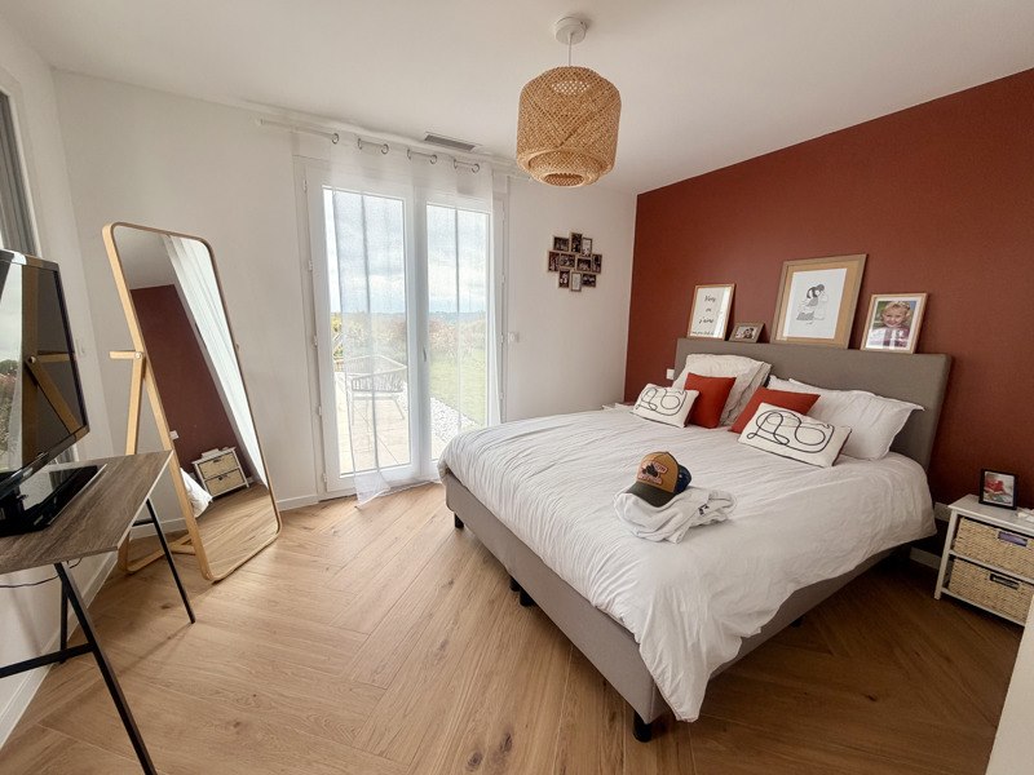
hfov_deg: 102.1
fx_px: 418
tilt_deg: -9.0
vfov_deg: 85.7
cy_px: 388
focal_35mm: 14
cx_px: 517
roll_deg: -0.2
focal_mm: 2.22
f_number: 2.2
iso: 50
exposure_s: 1/121
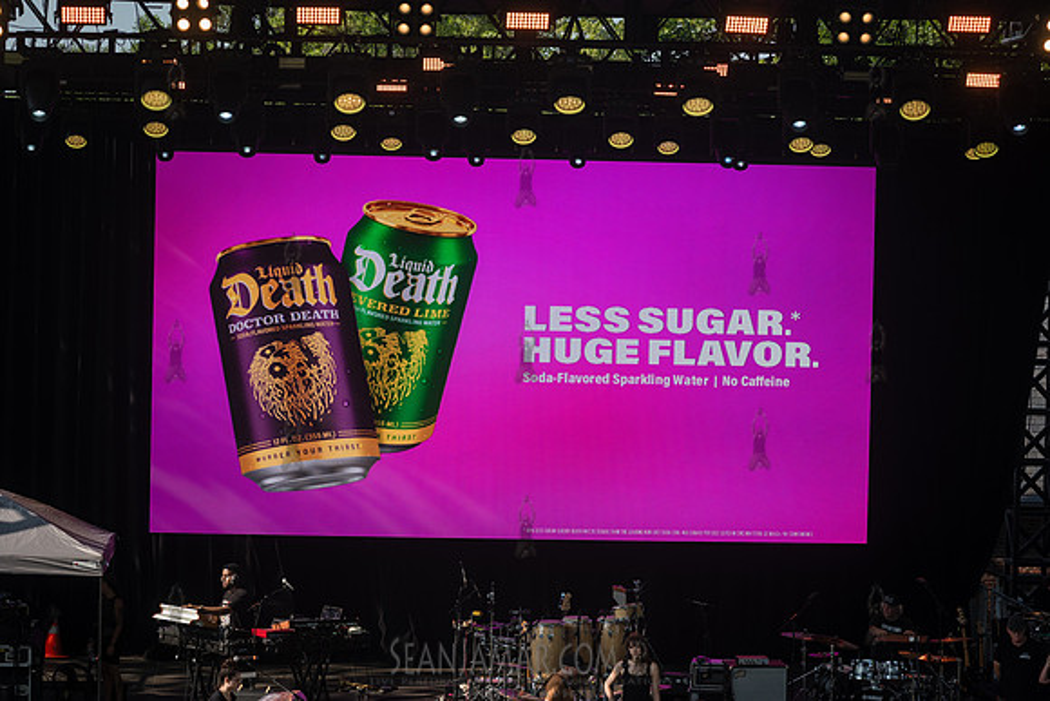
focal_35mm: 120
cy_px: 350
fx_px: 3501
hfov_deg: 17.1
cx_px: 525
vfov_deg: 11.4
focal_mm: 120
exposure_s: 1/800
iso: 200
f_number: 5
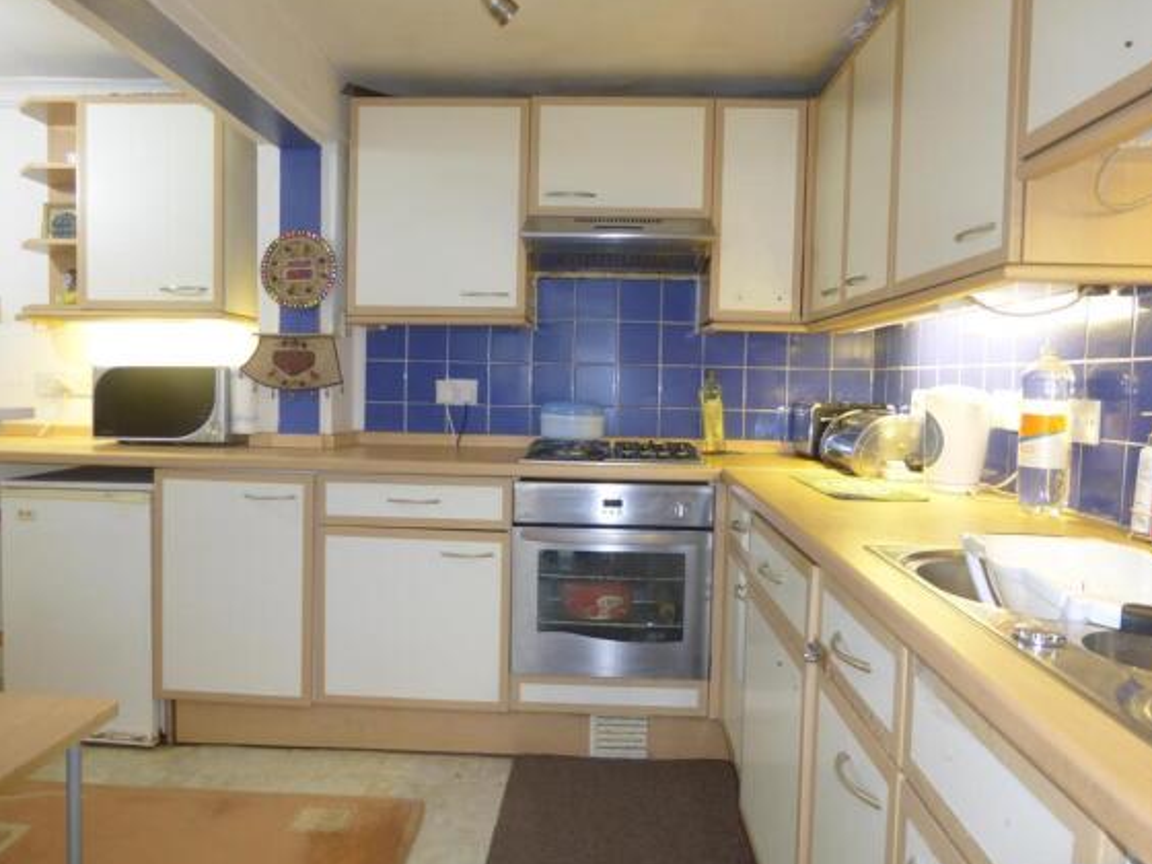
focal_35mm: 25
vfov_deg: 54.9
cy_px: 425
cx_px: 565
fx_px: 832
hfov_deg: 69.4
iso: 100
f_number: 3.3
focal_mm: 4.3
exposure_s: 1/5
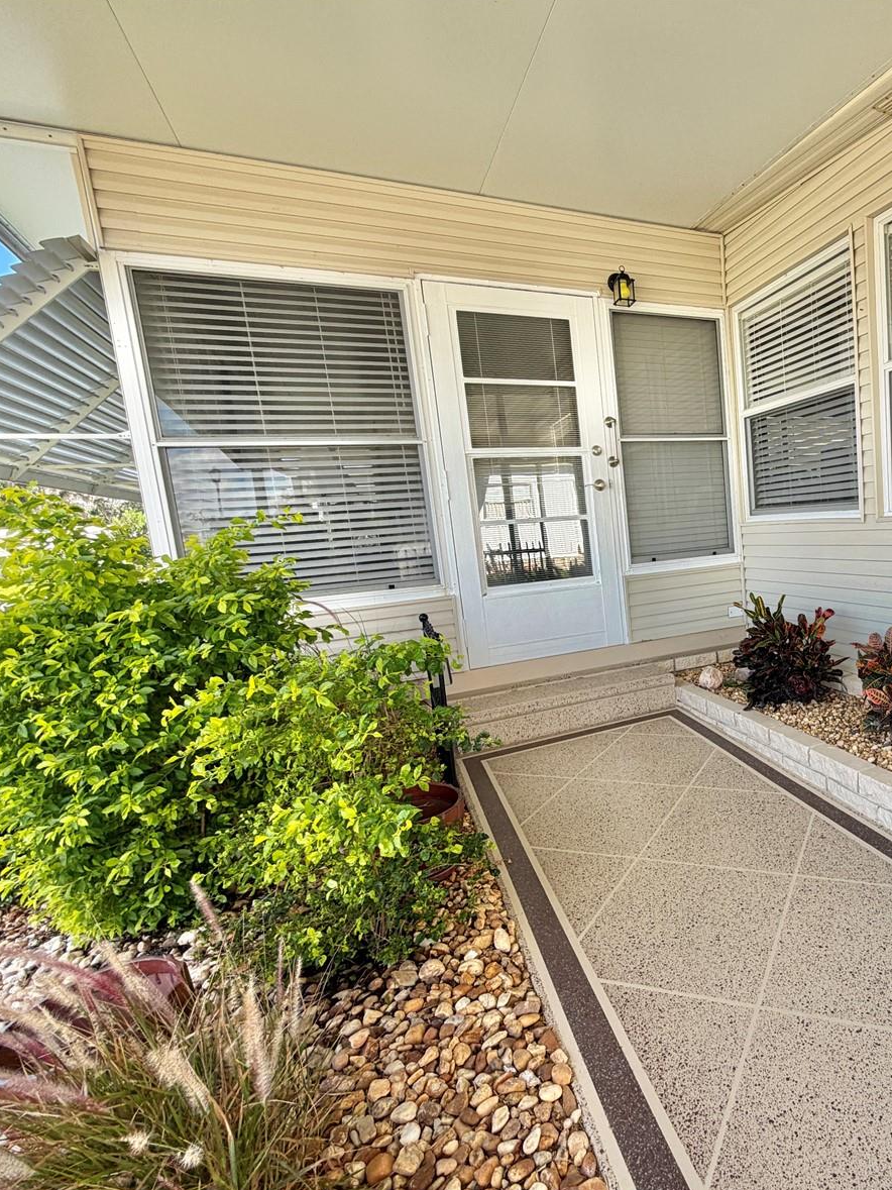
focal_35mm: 19
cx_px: 722
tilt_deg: -8.1
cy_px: 599
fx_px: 653
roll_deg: +5.1
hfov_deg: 62.4
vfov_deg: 84.7
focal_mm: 2.22
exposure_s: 1/215
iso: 40
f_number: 2.2
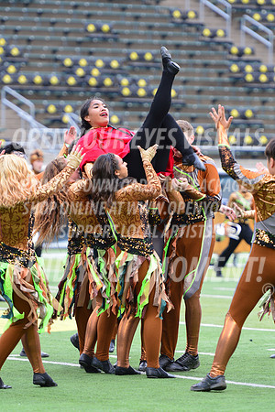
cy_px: 206
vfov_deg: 9.0
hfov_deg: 6.0
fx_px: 2635
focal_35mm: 230
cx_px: 138
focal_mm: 230
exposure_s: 1/250
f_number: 4.5
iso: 640
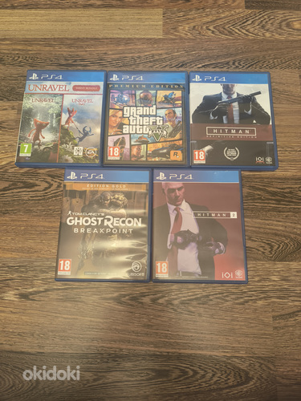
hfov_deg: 58.9
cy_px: 200
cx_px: 150
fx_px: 267
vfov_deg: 73.9
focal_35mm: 23
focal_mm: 6.14
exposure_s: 1/25
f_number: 1.65
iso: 1250
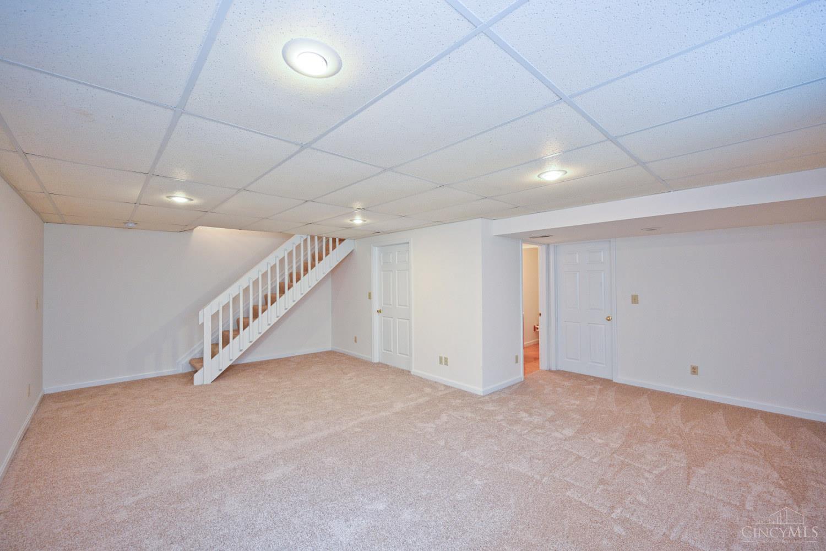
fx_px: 321
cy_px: 276
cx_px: 413
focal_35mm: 14
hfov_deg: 104.3
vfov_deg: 81.2
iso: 800
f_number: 4
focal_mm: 14
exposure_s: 1/60
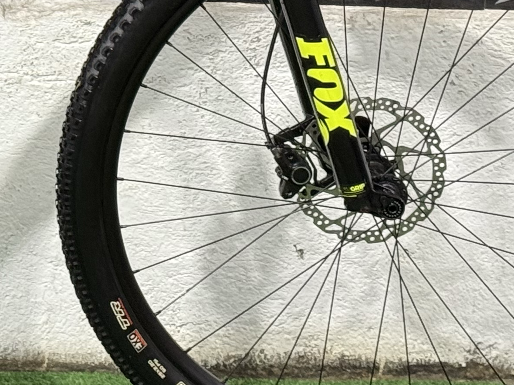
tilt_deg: -11.4
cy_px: -143
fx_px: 2435
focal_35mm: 164
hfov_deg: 11.8
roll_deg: -1.3
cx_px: -126
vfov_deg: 8.9
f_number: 1.78
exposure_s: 1/60
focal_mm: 6.76
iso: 160
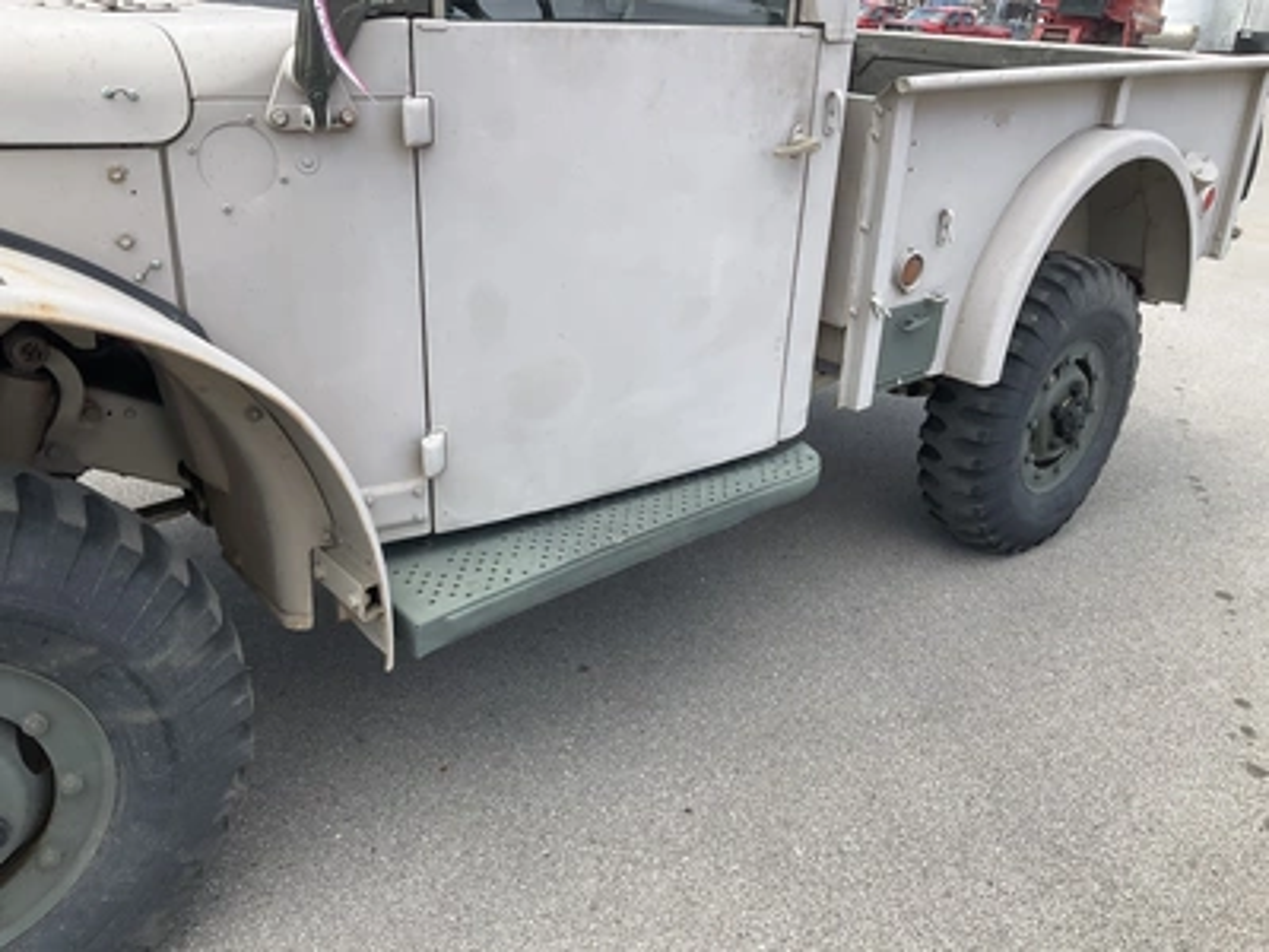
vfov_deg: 48.2
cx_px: 634
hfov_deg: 61.7
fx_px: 1063
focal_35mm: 29
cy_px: 476
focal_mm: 3
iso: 25
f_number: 1.8
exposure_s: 1/691
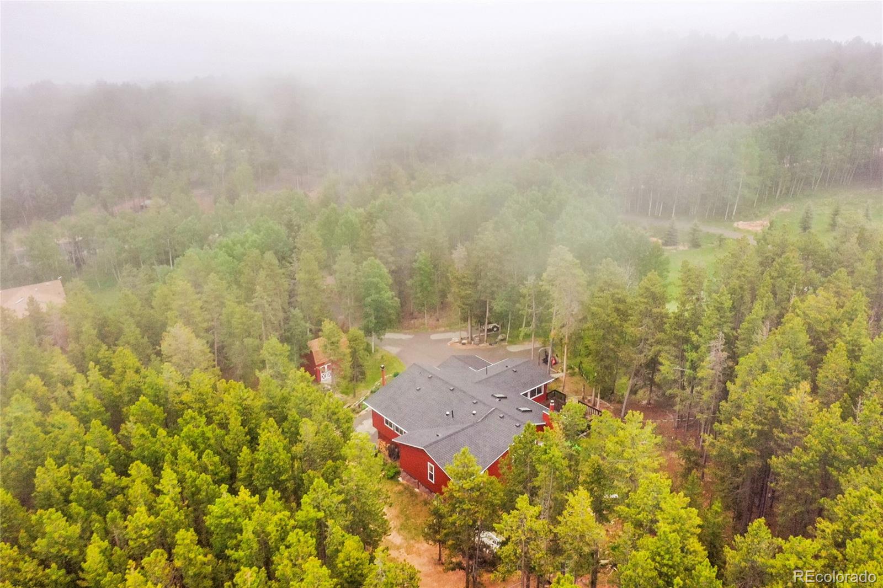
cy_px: 294
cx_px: 442
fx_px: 687
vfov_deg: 46.4
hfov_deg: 65.5
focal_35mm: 28
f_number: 5
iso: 800
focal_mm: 10.26
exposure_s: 1/200
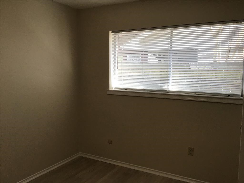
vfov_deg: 45.4
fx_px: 219
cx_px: 122
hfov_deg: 58.4
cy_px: 92
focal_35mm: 31
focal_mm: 3.3
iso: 50
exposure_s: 1/100
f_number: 2.4
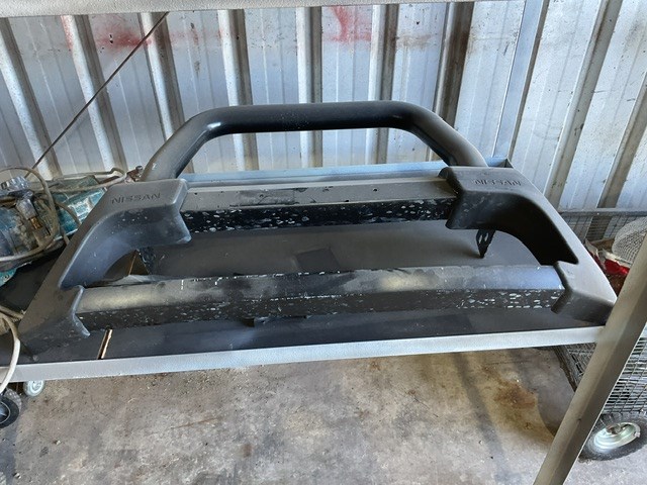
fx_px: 542
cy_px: 242
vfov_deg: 48.2
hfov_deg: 61.7
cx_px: 324
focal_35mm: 29
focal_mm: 3
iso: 80
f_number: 1.8
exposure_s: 1/50
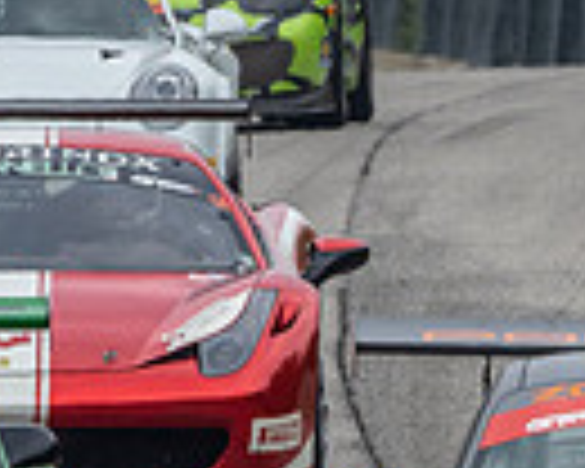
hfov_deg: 0.7
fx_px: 47093
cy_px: 864
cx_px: 748
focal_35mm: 2720
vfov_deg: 0.6
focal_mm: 300
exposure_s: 1/400
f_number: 8
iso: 400
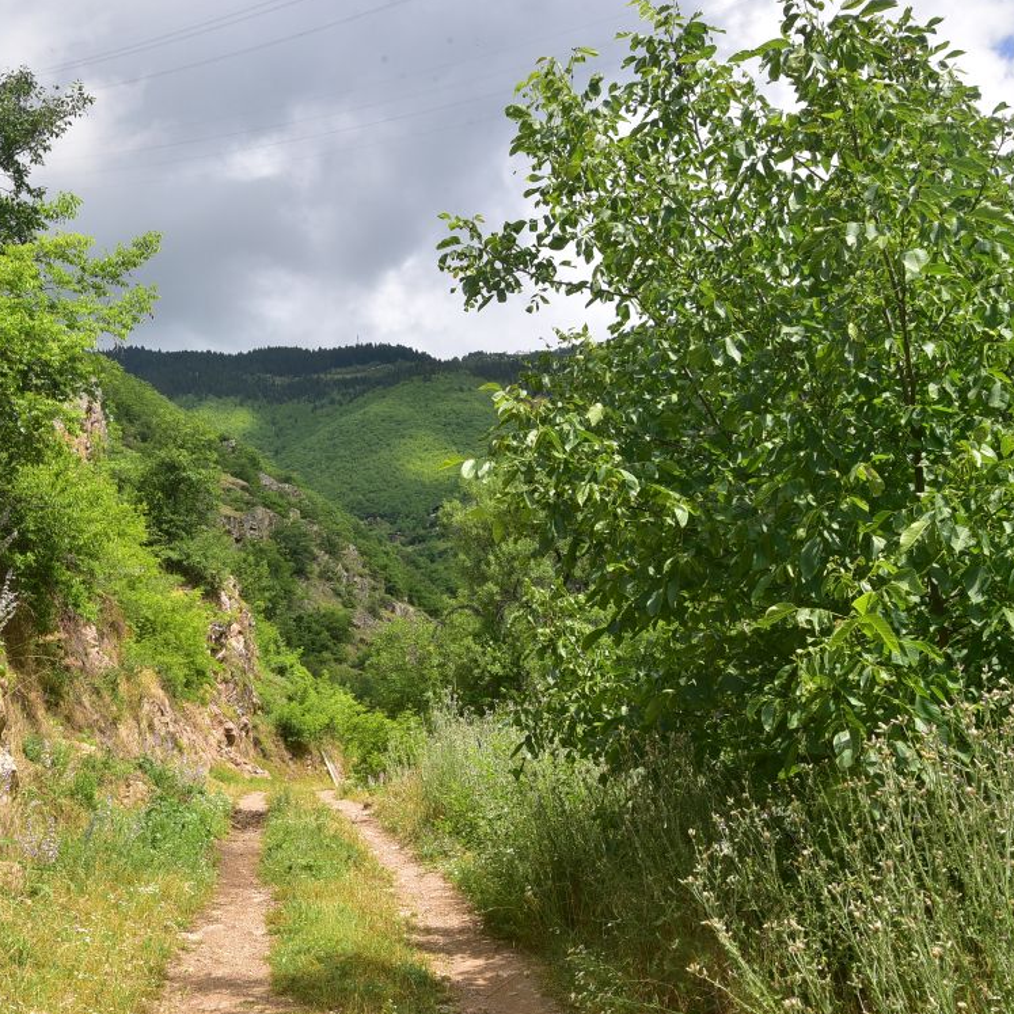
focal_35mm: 74
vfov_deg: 23.4
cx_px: 240
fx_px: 2452
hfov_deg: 23.1
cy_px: 537
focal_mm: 50
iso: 320
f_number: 16
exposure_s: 1/125
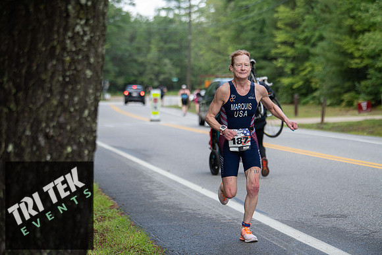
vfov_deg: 12.5
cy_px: 128
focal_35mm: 110
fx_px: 1167
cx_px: 191
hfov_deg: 18.6
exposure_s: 1/400
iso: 250
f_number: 3.5
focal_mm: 110
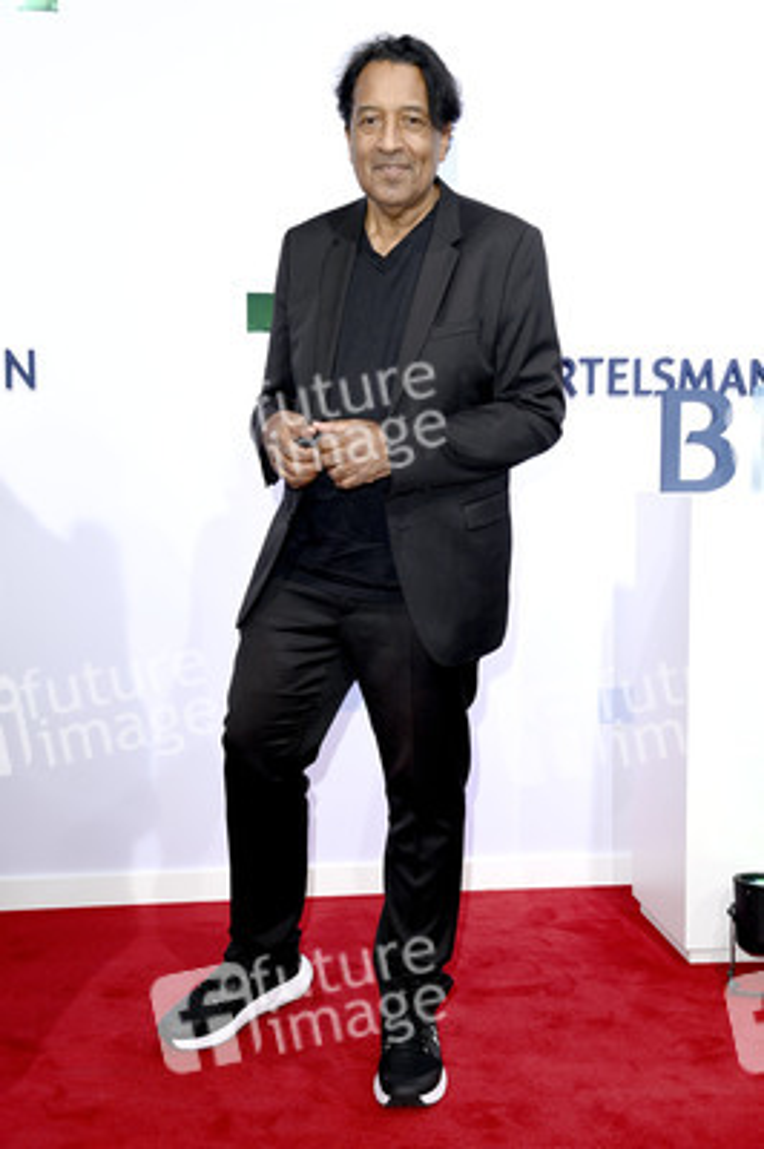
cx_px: 382
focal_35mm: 42
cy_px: 574
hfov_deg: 31.8
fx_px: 1339
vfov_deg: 46.4
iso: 400
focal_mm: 42
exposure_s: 1/250
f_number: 6.3
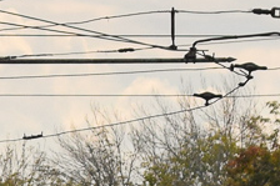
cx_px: -300
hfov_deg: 4.6
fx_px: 3433
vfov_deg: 3.1
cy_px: 413
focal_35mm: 442
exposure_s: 1/800
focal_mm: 55
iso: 200
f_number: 6.3
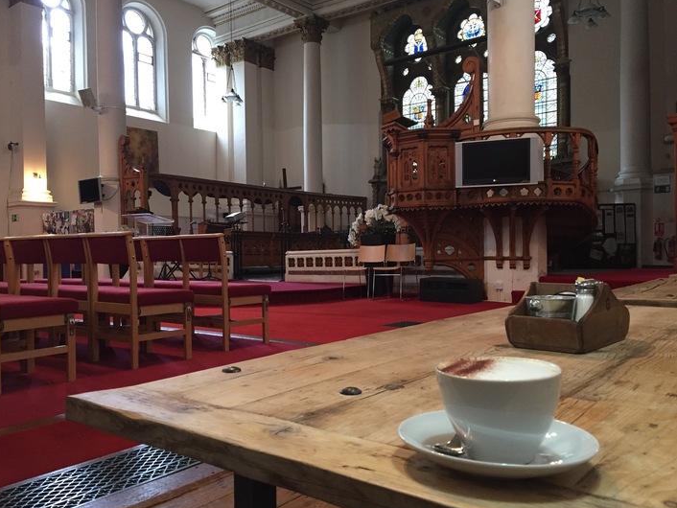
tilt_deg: -1.0
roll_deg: +1.4
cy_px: 258
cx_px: 328
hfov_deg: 59.9
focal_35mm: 30
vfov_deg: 46.8
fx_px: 587
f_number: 2.2
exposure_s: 1/33
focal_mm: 4.15
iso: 250
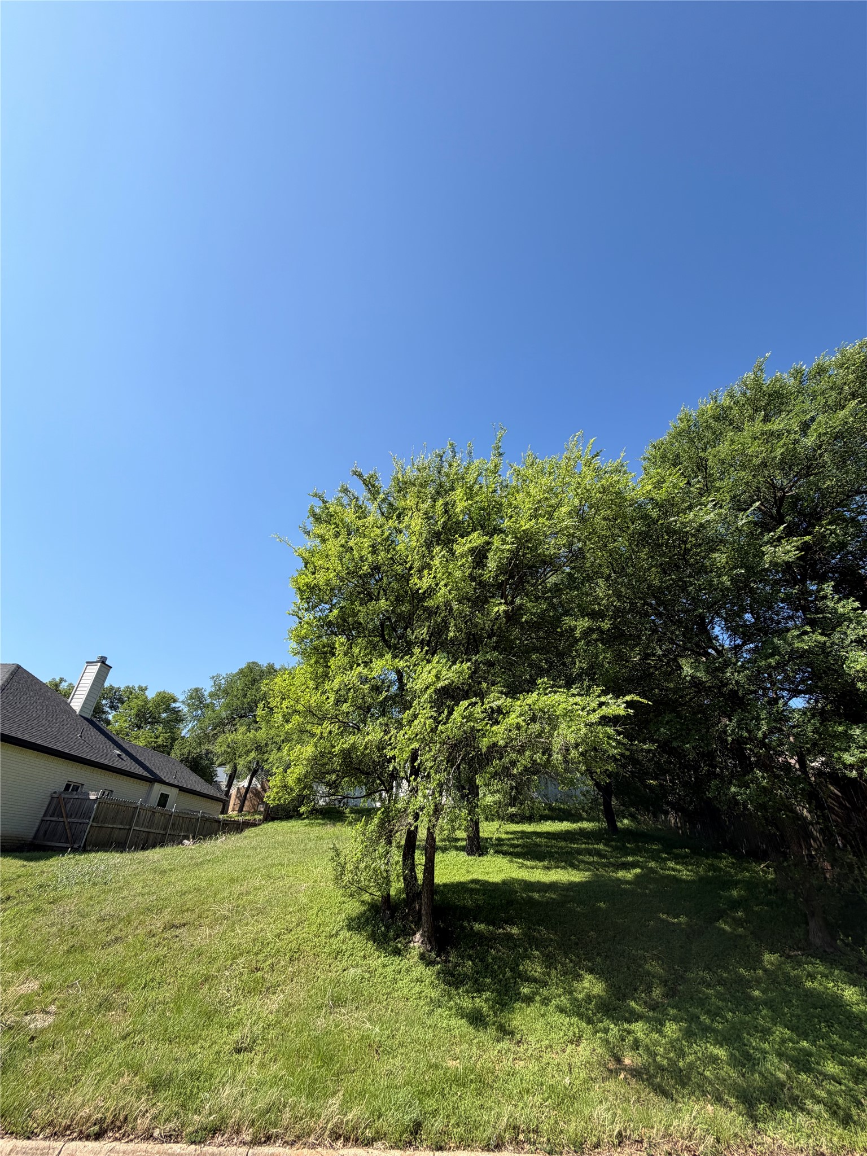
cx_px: 434
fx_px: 468
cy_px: 578
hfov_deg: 85.7
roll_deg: -0.3
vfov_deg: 102.1
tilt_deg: +31.8
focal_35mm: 14
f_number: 2.2
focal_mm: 2.22
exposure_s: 1/770
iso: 32
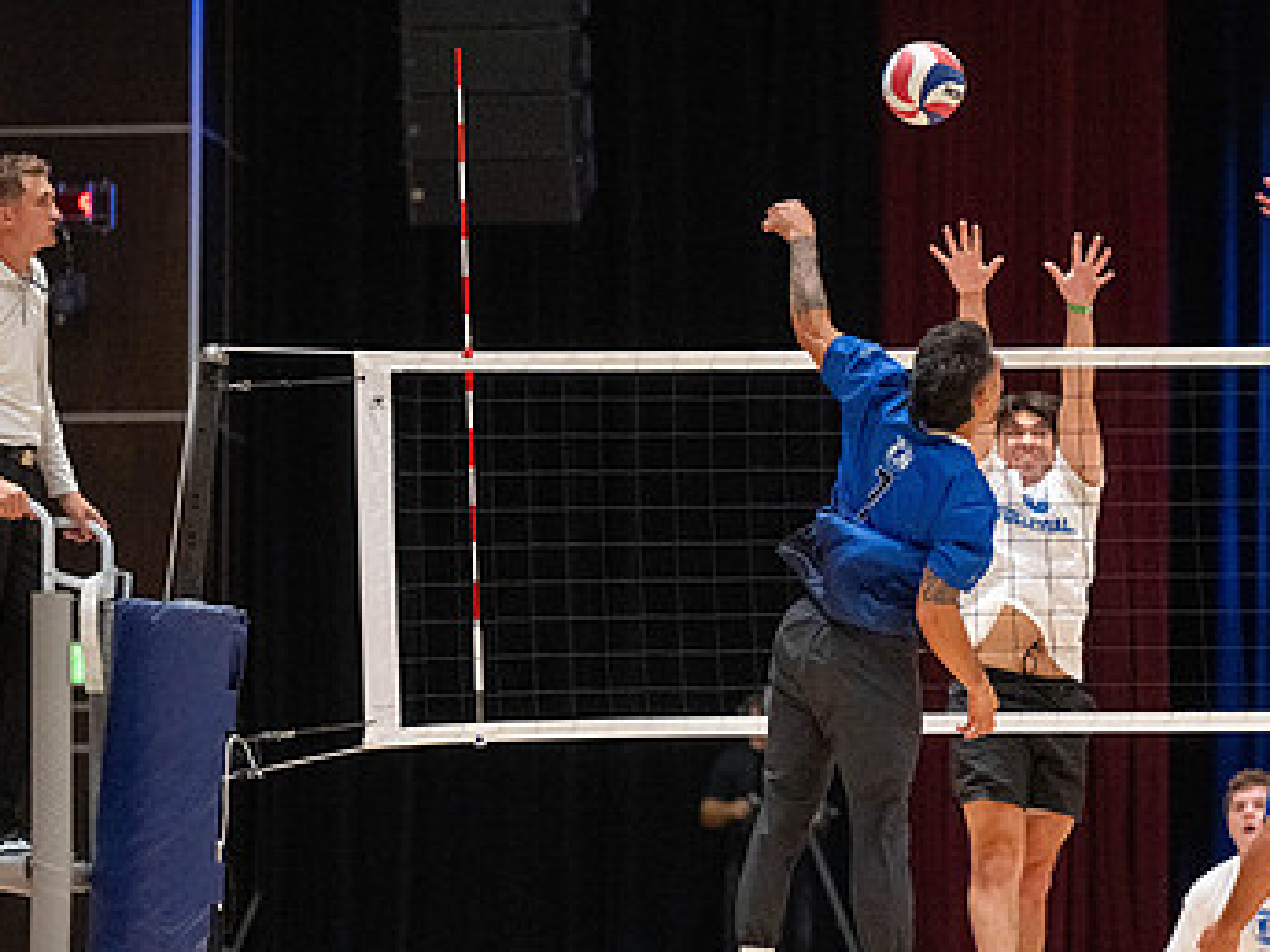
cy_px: 696
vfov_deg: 6.8
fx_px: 7998
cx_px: 873
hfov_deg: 9.1
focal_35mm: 218
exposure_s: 1/640
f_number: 2.8
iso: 6400
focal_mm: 125
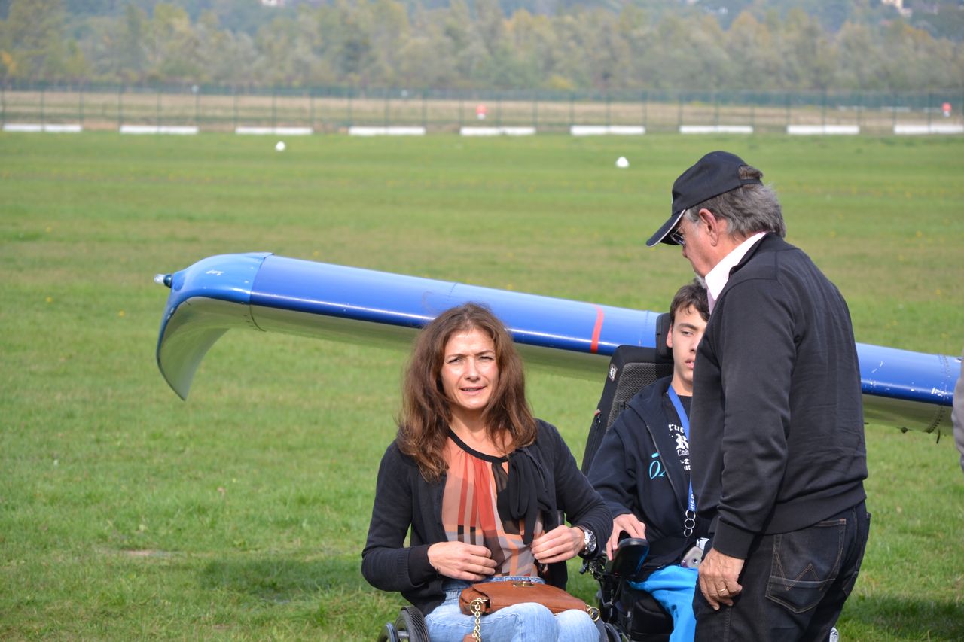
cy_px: 321
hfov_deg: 13.0
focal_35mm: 158
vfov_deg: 8.7
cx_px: 482
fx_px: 4217
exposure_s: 1/125
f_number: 5.6
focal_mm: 105
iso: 100
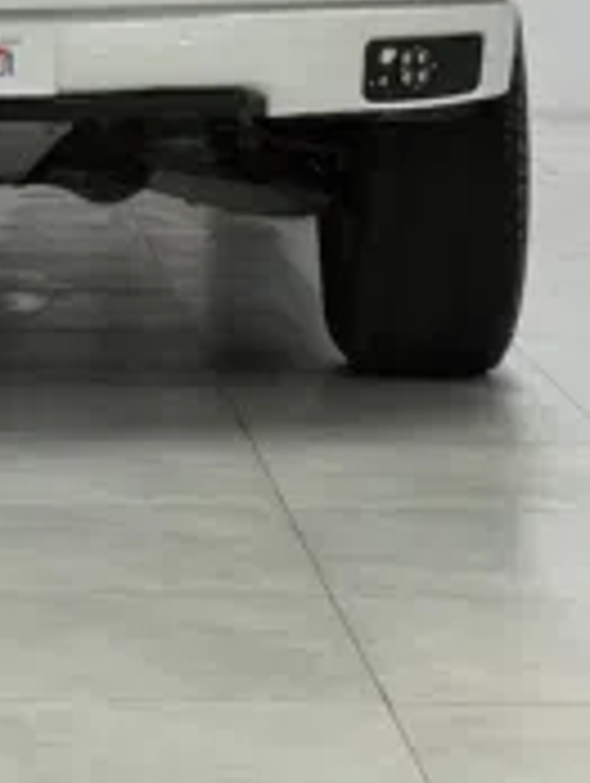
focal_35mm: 177
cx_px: -63
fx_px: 4013
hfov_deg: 8.3
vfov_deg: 11.0
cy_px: -99
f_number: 2.8
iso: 400
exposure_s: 1/60
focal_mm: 9
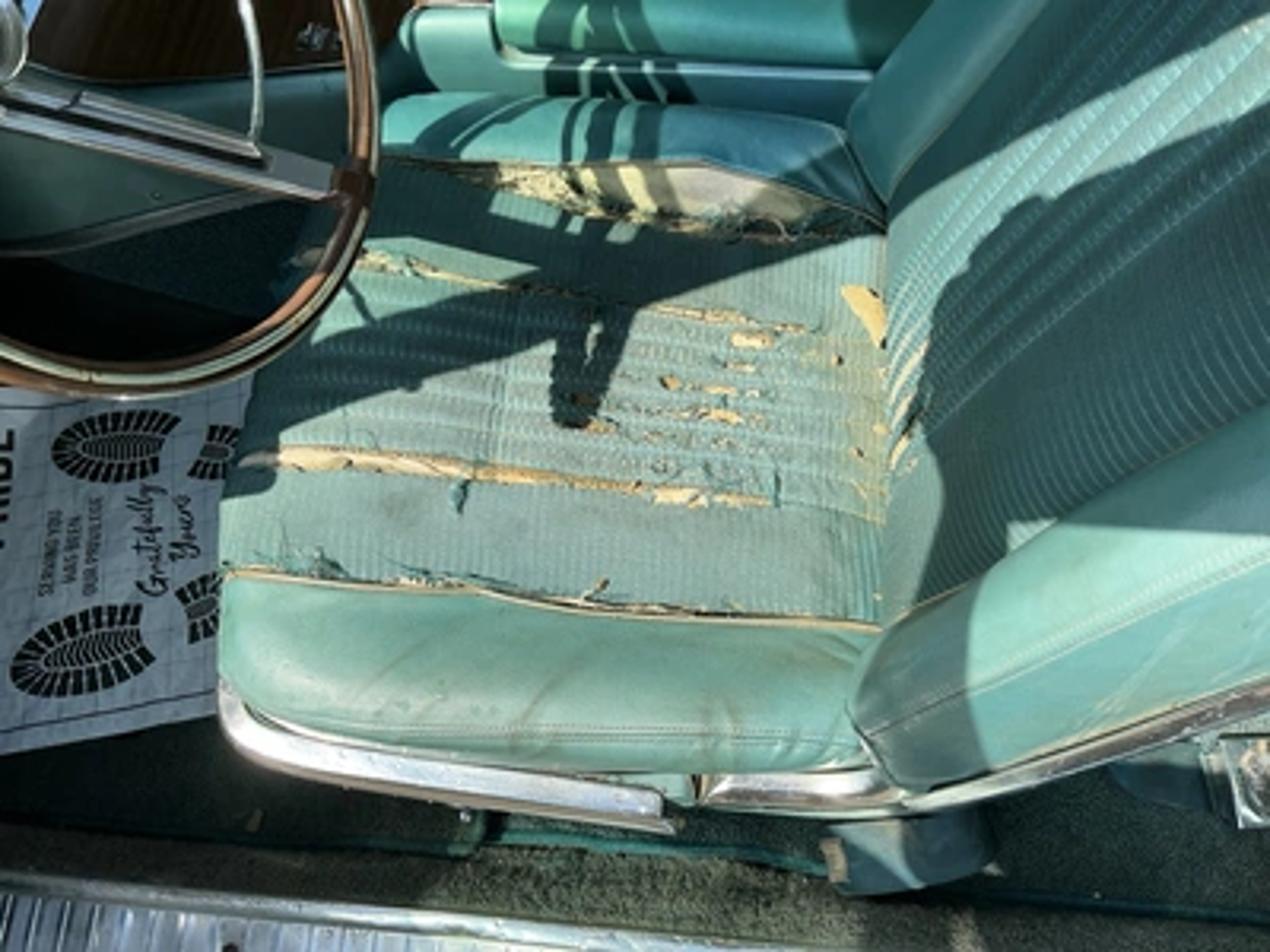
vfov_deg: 49.7
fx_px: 1027
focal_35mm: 28
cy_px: 476
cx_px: 635
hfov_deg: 63.4
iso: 25
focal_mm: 3
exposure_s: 1/1076
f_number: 1.8
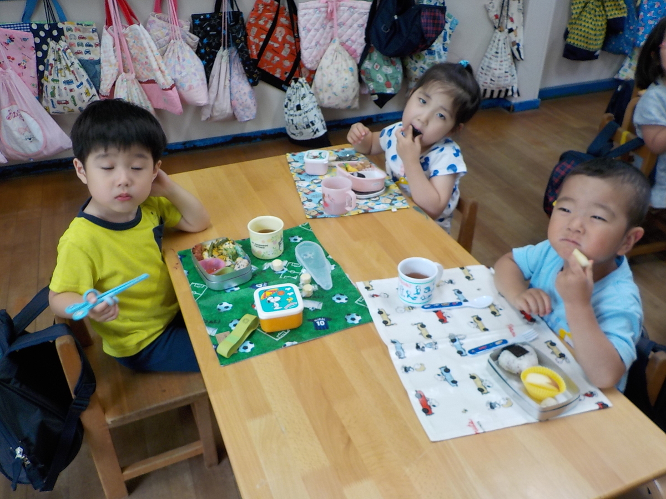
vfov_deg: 46.8
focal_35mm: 30
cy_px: 250
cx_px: 333
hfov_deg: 60.0
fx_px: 577
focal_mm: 4.1
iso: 140
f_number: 3.3
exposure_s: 1/30
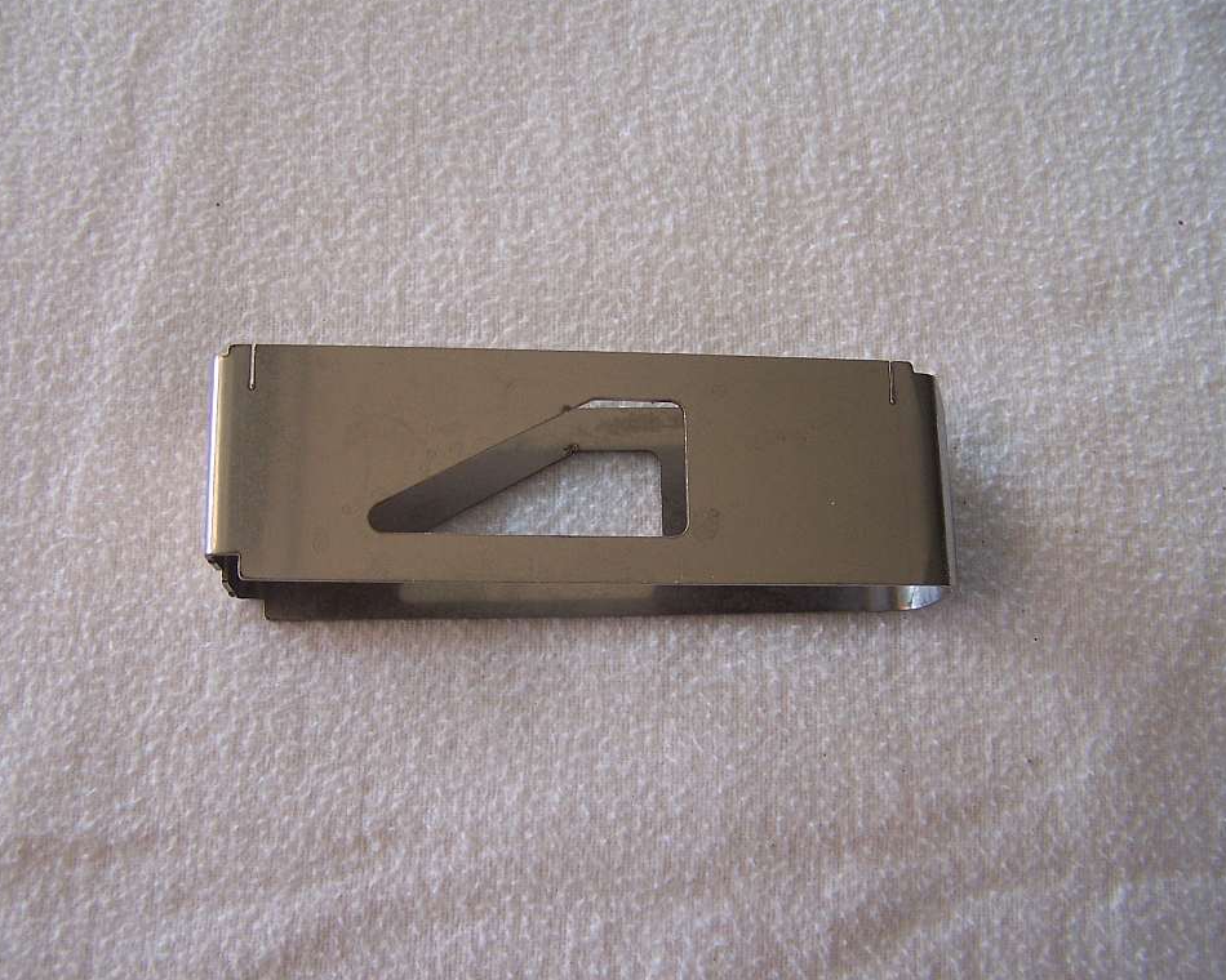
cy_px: 486
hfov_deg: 45.8
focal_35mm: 40
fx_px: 1451
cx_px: 569
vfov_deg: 37.3
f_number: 2.8
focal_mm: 6.3
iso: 80
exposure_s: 1/60
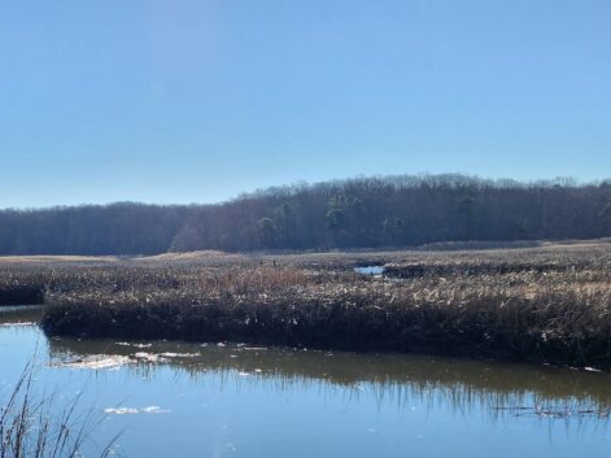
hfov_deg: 37.5
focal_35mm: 50
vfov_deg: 28.6
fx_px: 882
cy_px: 352
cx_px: 178
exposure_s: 1/1265
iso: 12
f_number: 1.8
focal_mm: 6.4
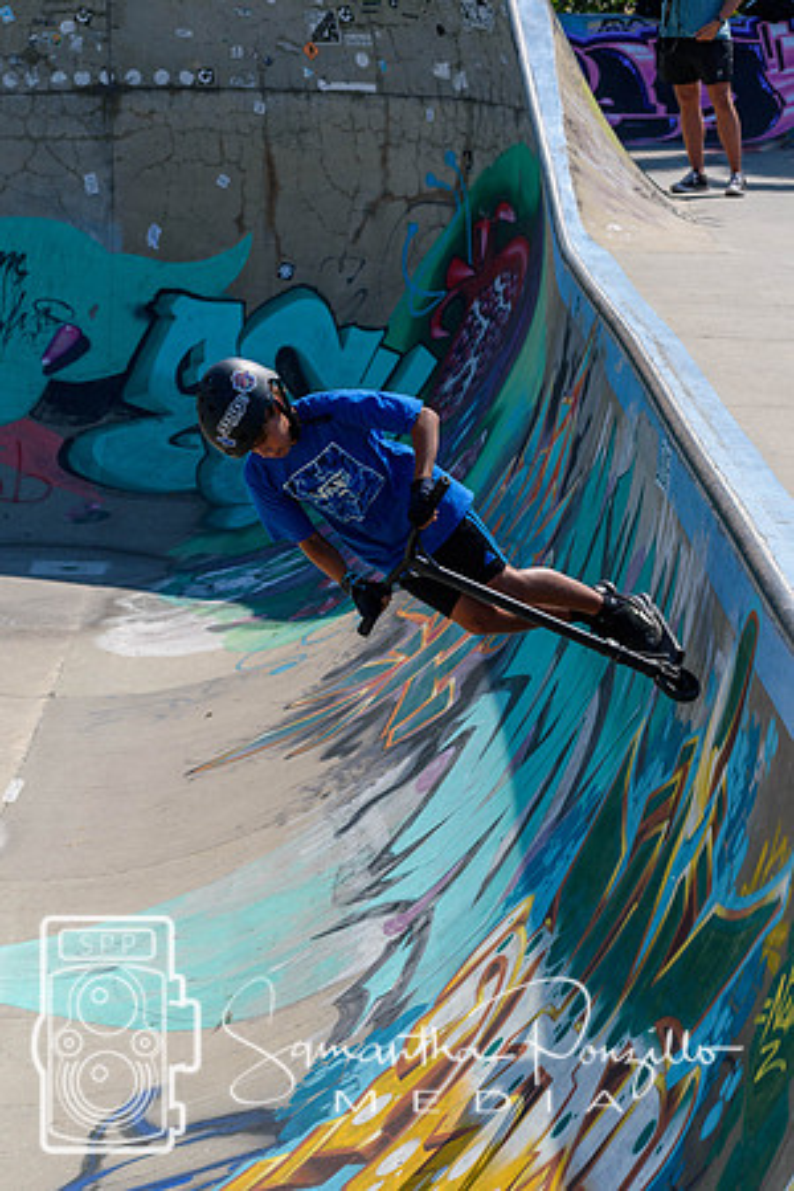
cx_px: 397
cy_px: 596
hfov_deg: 11.7
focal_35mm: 117
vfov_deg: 17.5
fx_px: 3870
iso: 200
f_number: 7.1
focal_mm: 78
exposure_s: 1/800
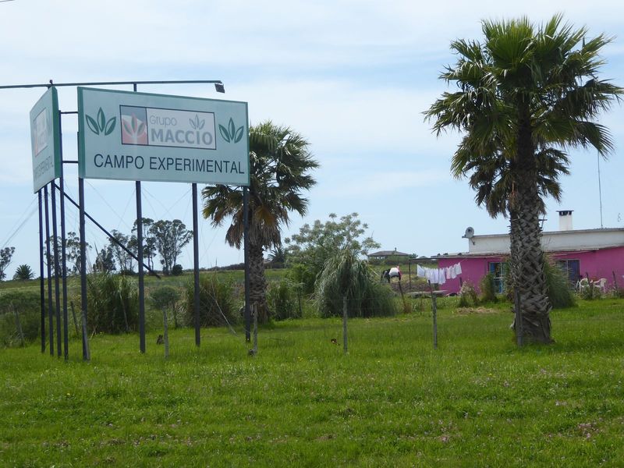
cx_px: 312
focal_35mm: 98
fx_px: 1767
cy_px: 234
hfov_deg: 20.0
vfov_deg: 15.1
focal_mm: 16.1
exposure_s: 1/500
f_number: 4.9
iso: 80
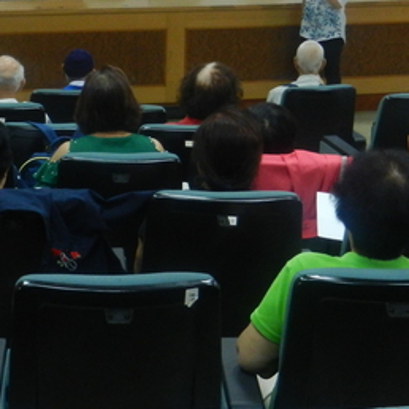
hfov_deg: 16.1
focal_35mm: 108
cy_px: 113
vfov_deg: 16.1
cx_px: 146
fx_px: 1444
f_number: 4.2
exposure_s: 1/20
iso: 400
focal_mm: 8.2
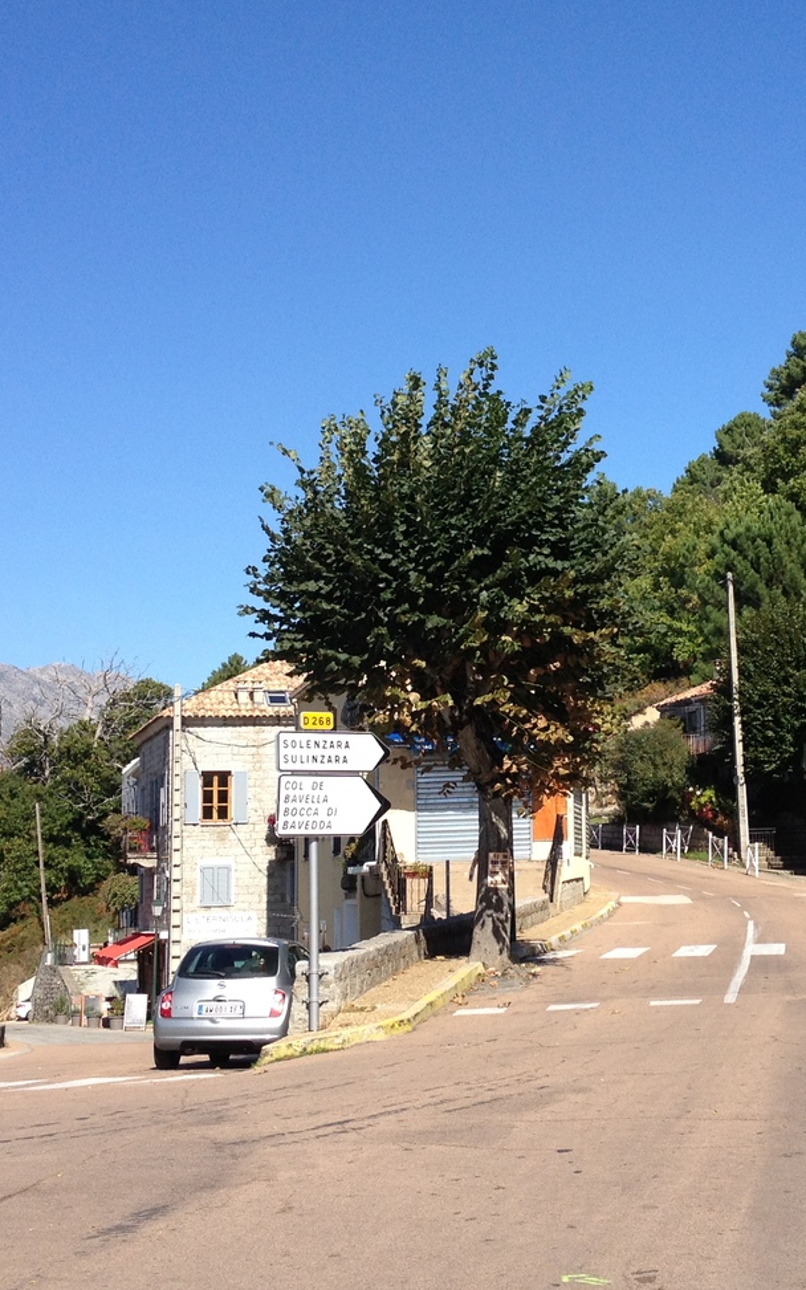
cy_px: 634
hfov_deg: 21.1
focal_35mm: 61
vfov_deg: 33.5
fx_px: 2144
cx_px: 586
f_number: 2.4
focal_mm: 4.28
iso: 64
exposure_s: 1/1453
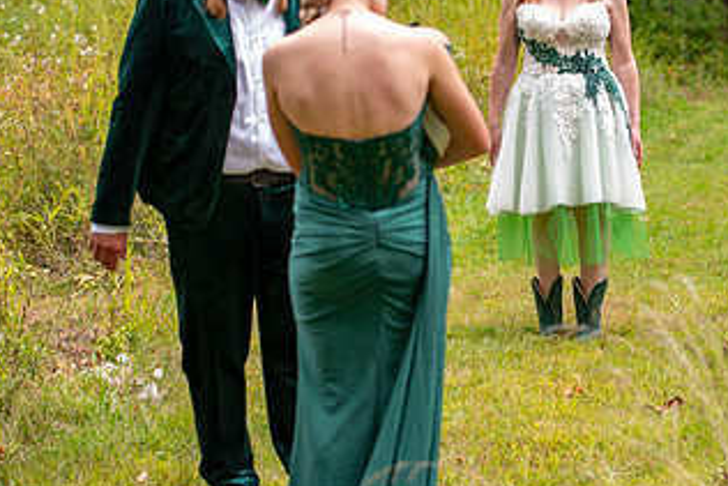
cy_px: 205
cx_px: 470
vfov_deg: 10.6
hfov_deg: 15.9
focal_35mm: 129
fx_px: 2610
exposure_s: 1/125
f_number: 2.8
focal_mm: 70
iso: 50
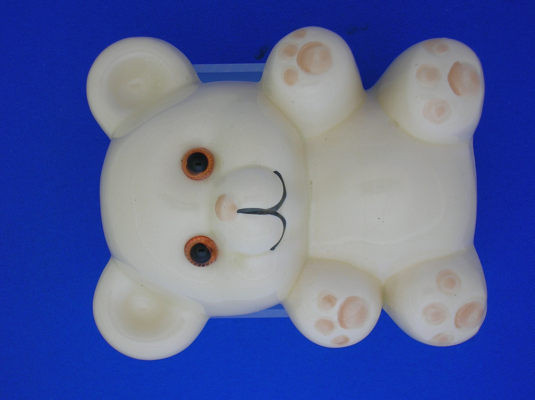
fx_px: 973
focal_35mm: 63
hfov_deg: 30.7
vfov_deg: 23.3
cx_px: 268
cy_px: 200
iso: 50
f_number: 3.6
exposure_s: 1/5
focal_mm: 10.4
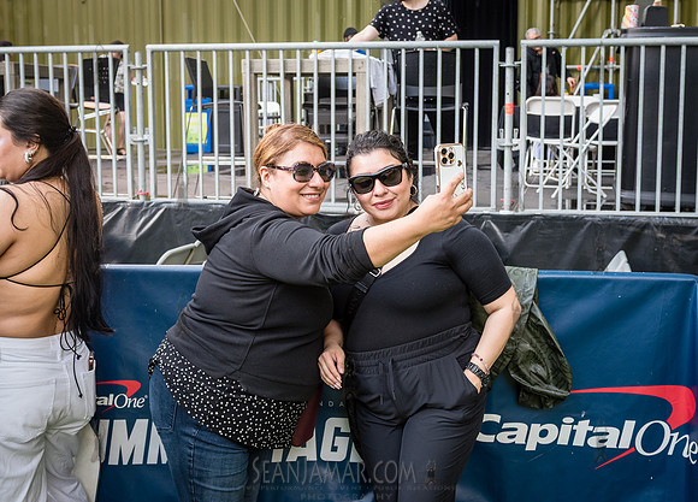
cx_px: 365
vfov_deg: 30.2
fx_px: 928
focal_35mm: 47
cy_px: 218
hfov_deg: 41.2
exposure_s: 1/160
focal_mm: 32
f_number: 4.5
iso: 1000
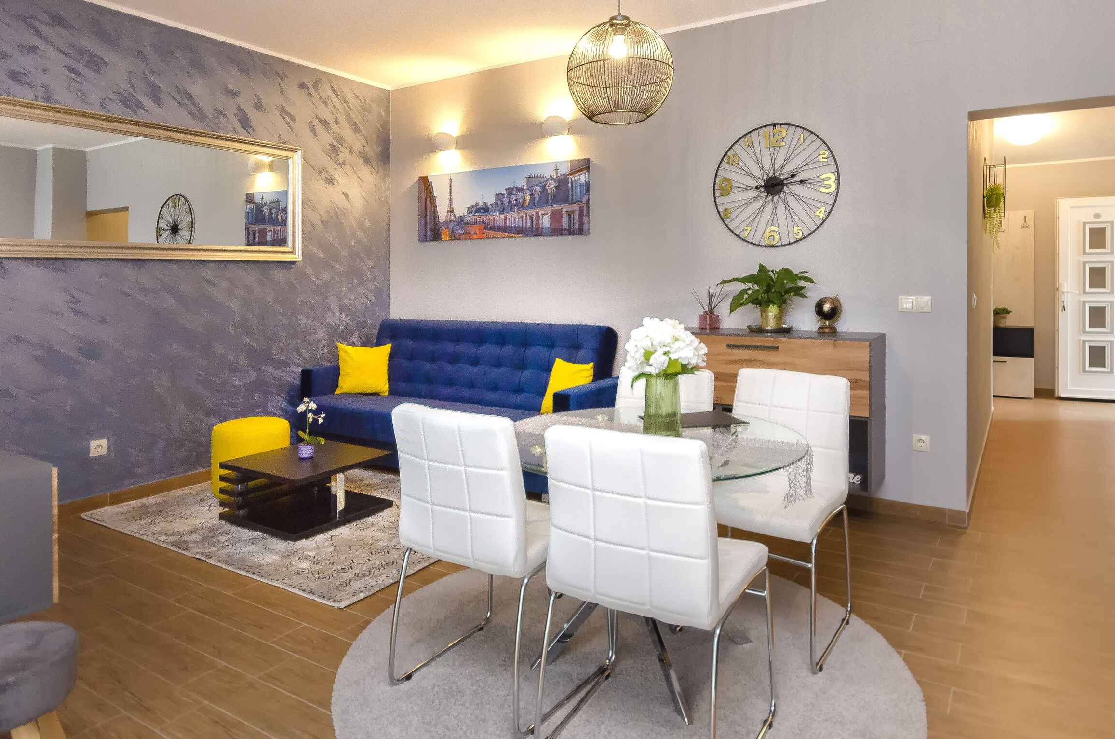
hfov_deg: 74.8
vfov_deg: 53.4
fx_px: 730
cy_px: 301
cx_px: 568
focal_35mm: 24
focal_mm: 13
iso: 1400
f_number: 4.5
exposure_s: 1/60
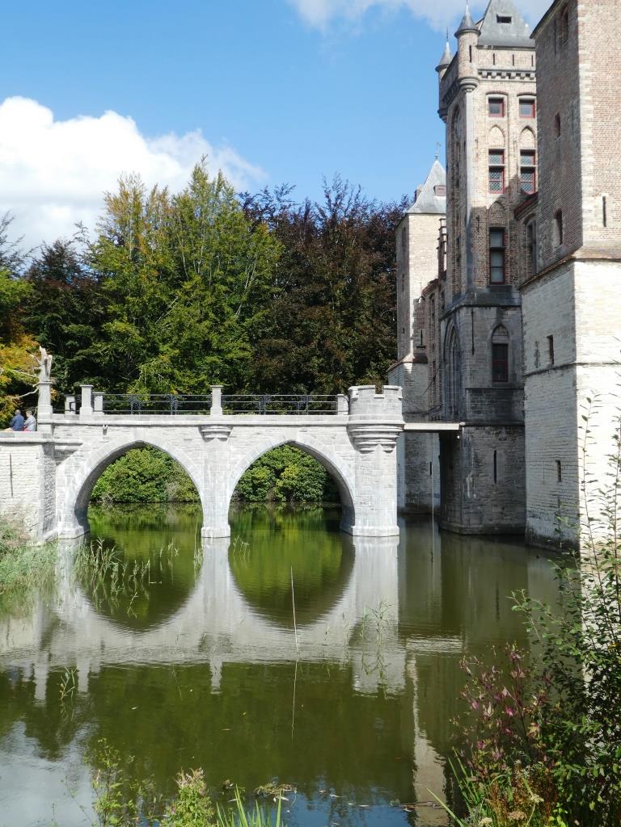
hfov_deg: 36.0
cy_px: 414
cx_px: 310
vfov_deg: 46.8
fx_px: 957
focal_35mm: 40
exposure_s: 1/500
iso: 80
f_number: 3.8
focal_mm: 7.2
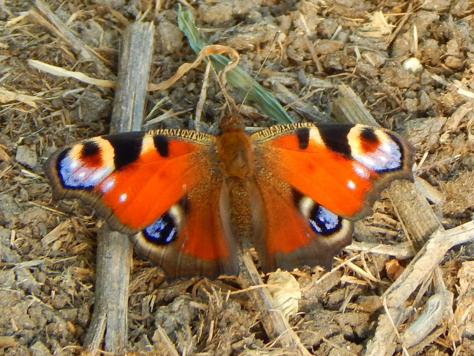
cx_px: 237
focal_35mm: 384
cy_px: 178
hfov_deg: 5.2
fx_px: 5259
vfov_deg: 3.9
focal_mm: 69
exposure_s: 1/60
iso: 140
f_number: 5.7
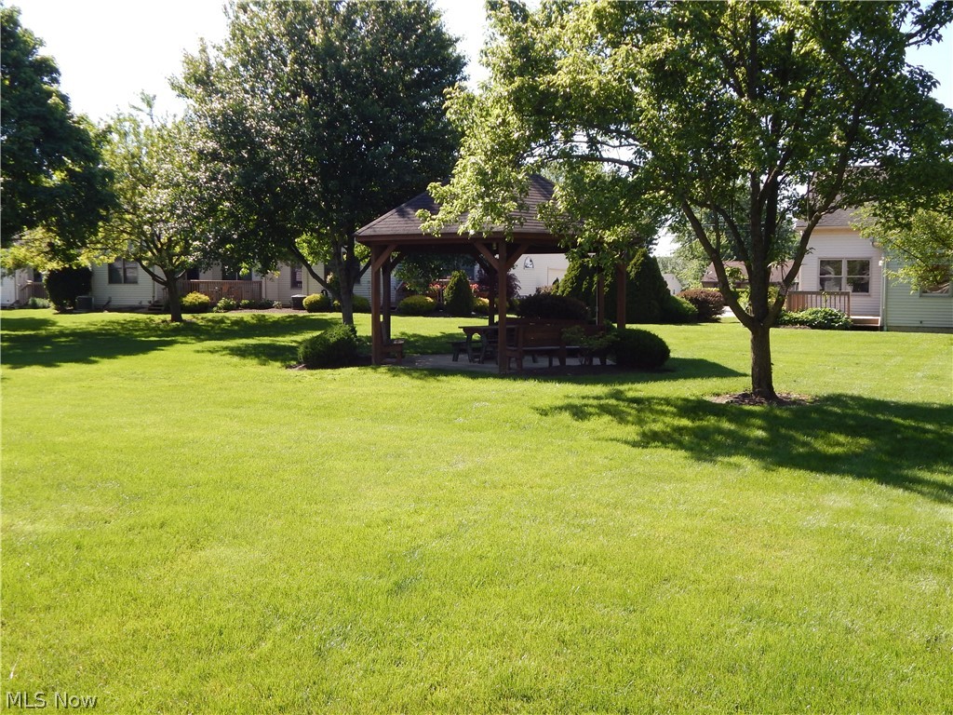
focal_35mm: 35
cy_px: 358
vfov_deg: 40.7
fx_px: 964
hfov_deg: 52.6
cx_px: 476
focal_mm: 6.1
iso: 125
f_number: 3.3
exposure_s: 1/500
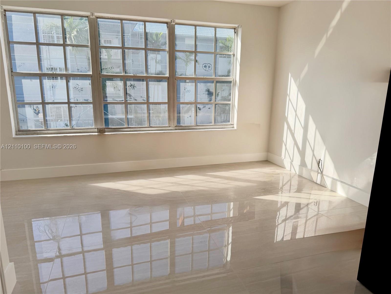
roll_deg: -0.4
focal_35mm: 24
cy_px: 147
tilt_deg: -12.8
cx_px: 196
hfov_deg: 71.6
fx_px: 271
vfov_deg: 56.8
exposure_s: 1/2169
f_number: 1.78
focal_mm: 6.76
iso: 100
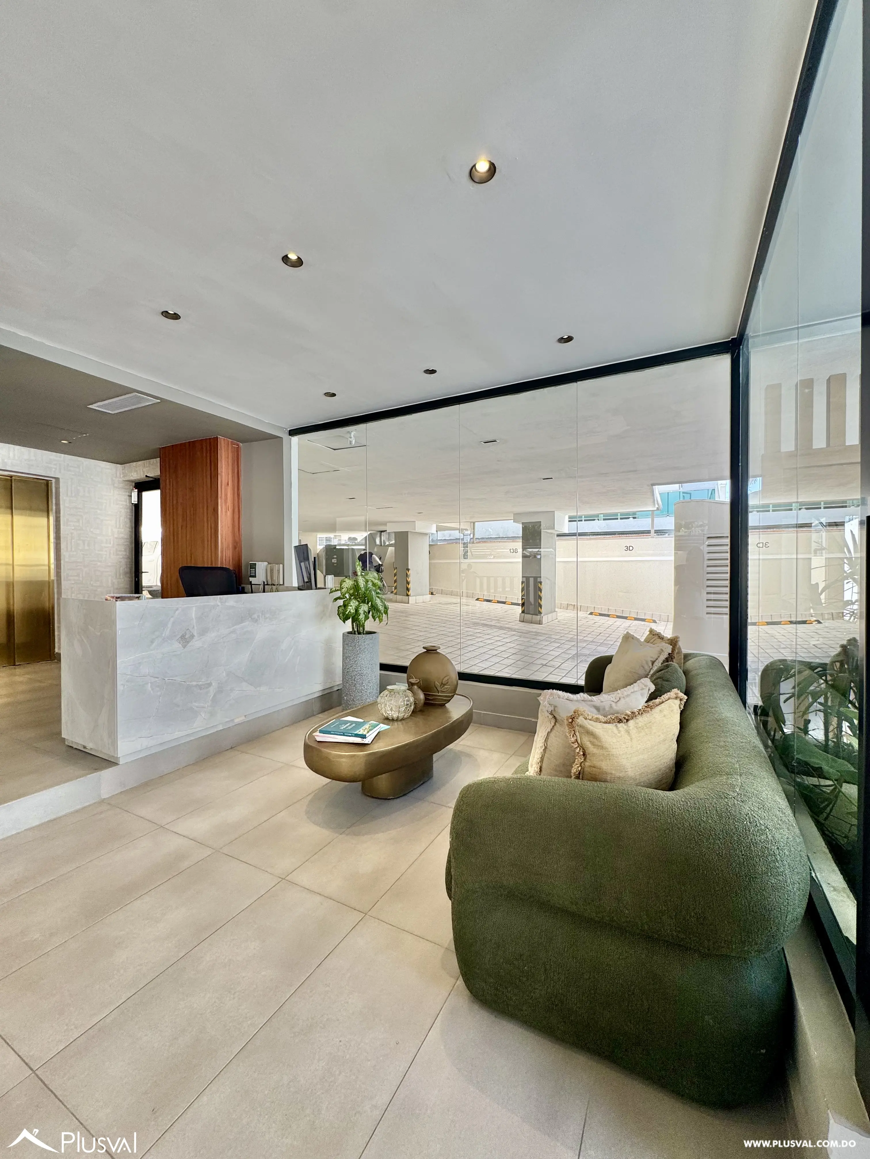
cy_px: 580
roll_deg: +0.7
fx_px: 469
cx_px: 435
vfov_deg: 102.1
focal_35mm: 14
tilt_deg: -1.1
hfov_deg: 85.7
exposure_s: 1/118
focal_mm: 2.22
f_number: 2.2
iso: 40
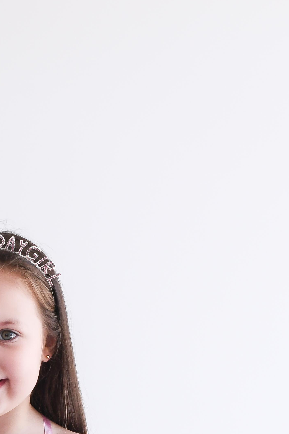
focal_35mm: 136
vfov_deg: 14.7
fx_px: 1638
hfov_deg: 10.0
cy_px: 485
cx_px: -12
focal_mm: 35
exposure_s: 1/125
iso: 640
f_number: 8
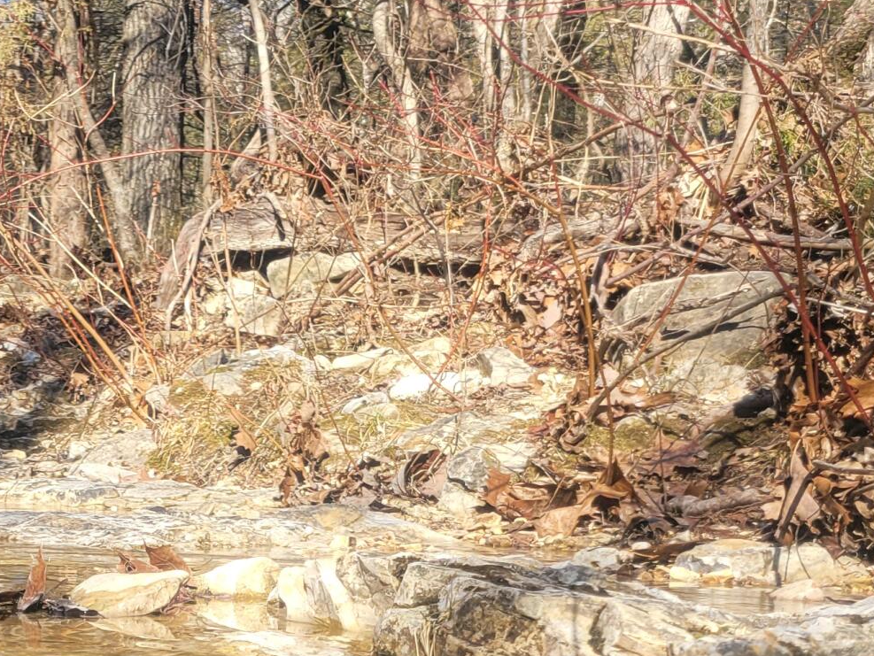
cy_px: 678
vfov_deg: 18.1
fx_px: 1995
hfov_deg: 20.9
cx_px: -438
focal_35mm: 79
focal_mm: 5.4
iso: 40
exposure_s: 1/585
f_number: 1.8
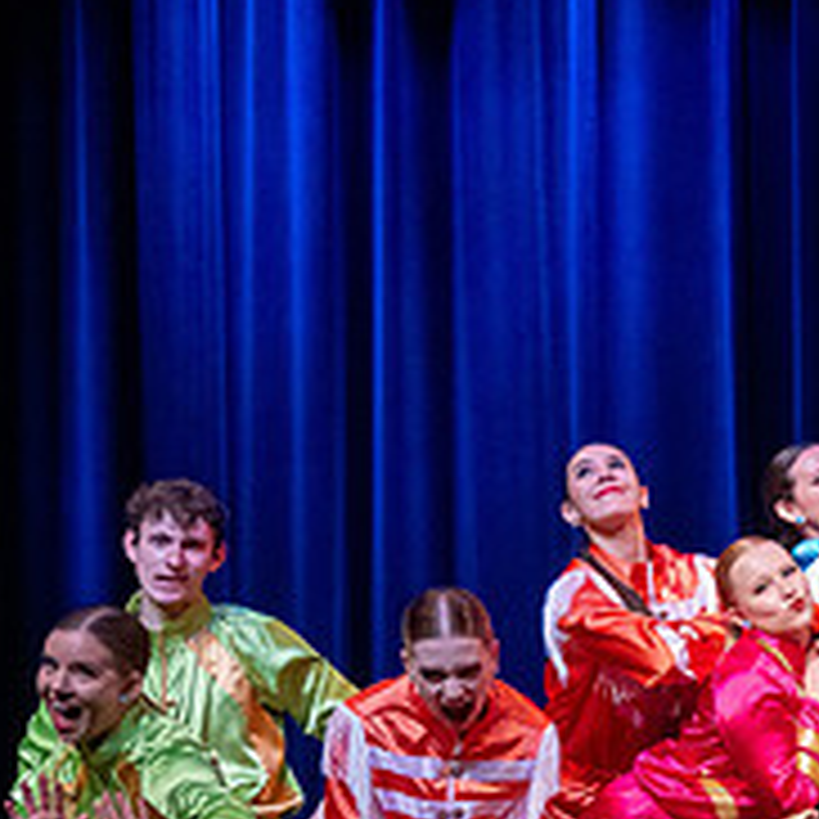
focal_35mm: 101
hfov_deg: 16.1
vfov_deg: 16.8
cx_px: 1143
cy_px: 856
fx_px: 2704
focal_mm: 32.5
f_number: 4
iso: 5000
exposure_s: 1/500
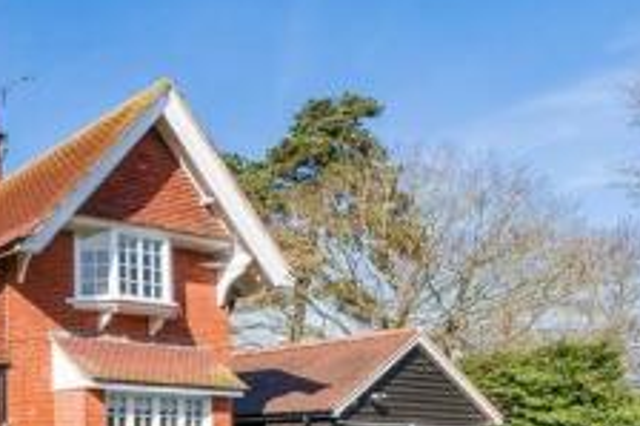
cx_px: -197
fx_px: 675
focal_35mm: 38
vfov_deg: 32.7
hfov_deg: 34.8
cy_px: 405
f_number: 9
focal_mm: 8.4
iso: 160
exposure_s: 1/125
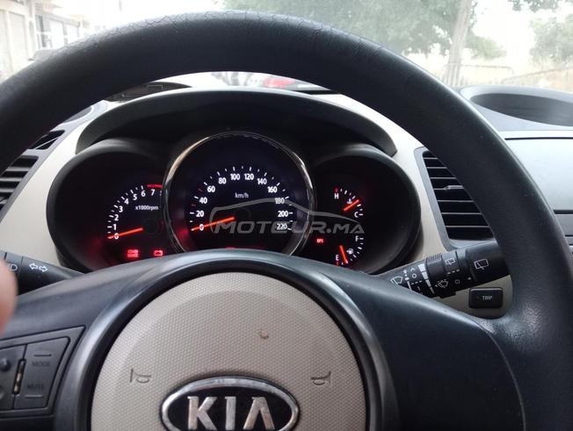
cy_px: 216
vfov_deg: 49.9
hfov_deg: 63.4
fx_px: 464
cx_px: 286
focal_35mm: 28
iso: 762
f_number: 1.8
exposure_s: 1/33.3
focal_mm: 3.98
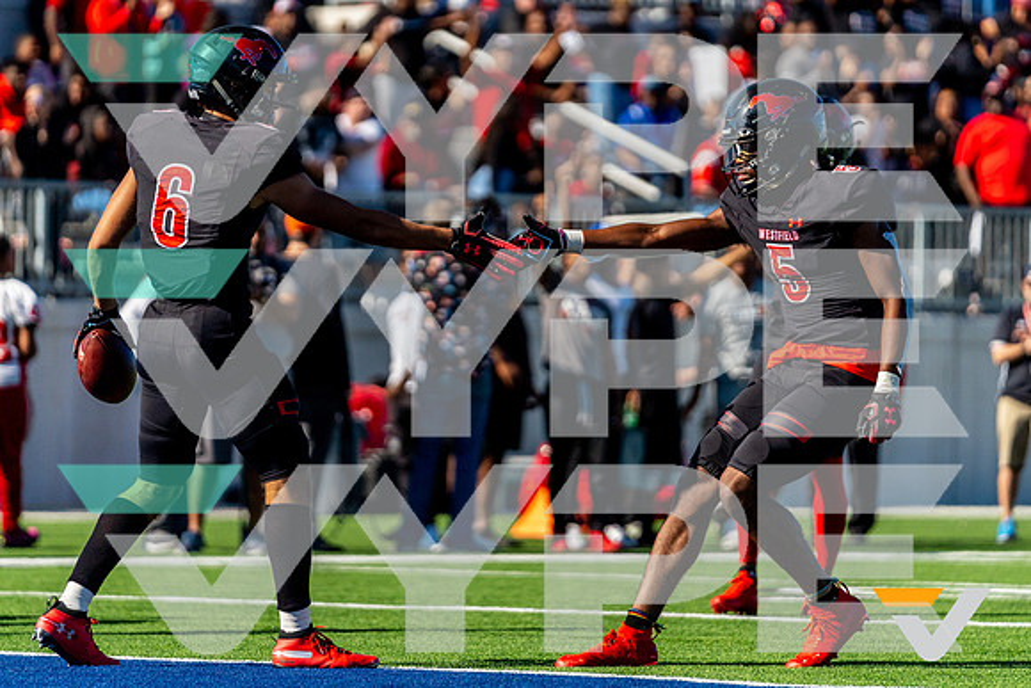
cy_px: 229
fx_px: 8371
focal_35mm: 292
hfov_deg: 7.0
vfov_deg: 4.7
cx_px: 538
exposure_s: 1/3200
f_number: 2.8
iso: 400
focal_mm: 200
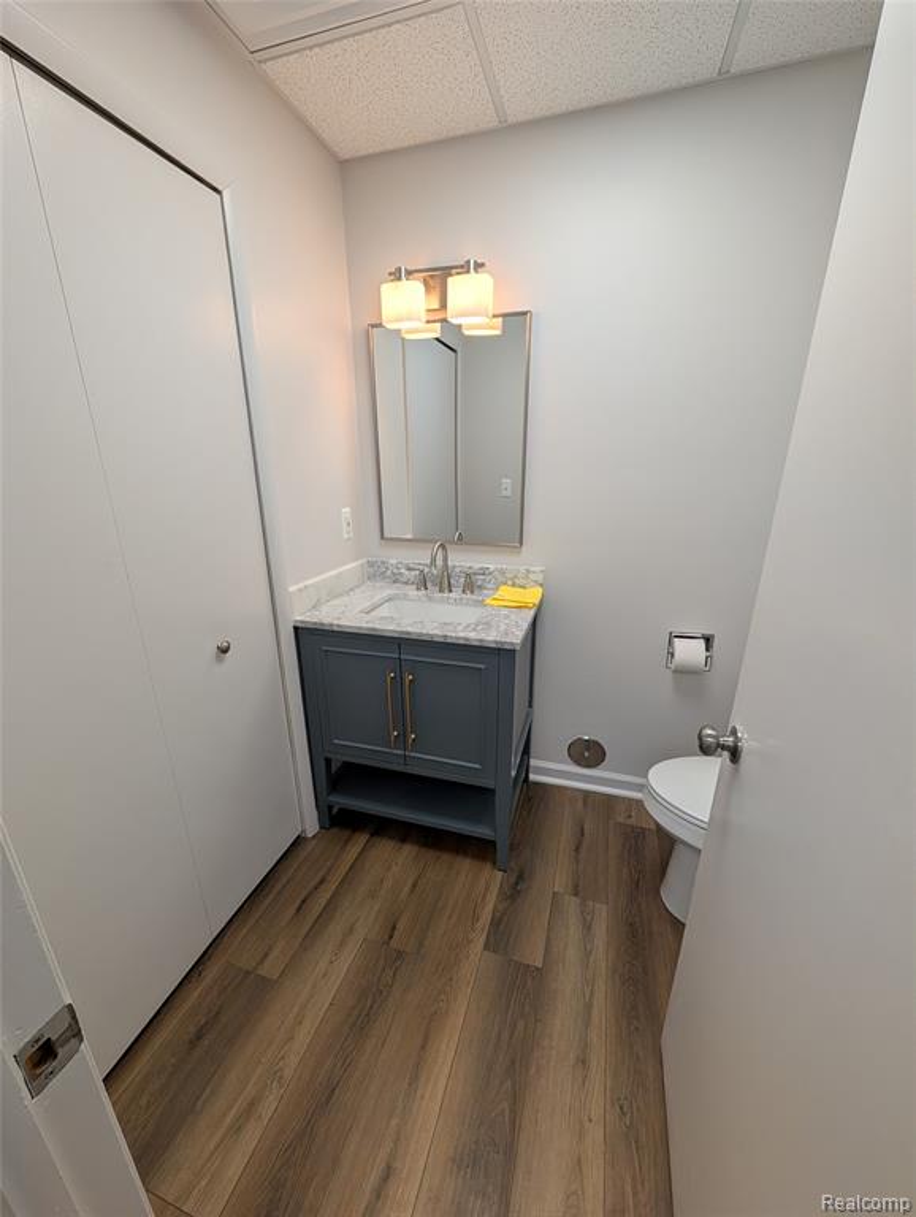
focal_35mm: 12
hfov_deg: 94.6
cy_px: 608
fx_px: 422
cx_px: 458
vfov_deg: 110.5
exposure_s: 1/271
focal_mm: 2.02
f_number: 1.7
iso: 63
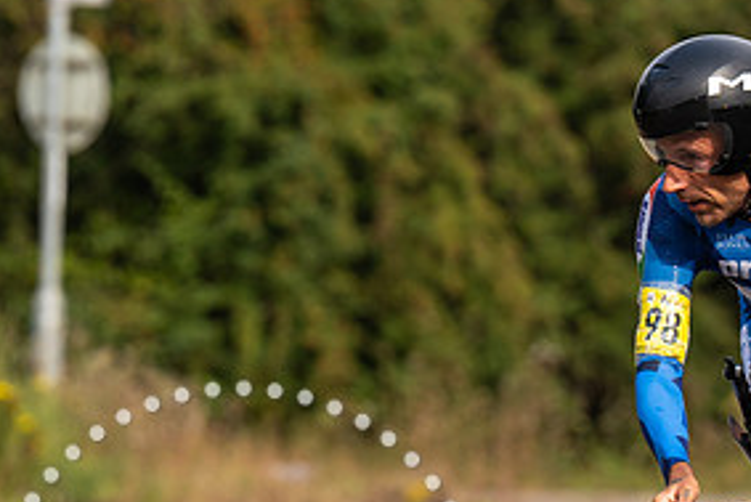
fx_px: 12648
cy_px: 330
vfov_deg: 2.3
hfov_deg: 3.4
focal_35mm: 606
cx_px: 705
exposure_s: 1/1000
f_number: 4
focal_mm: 185
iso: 160
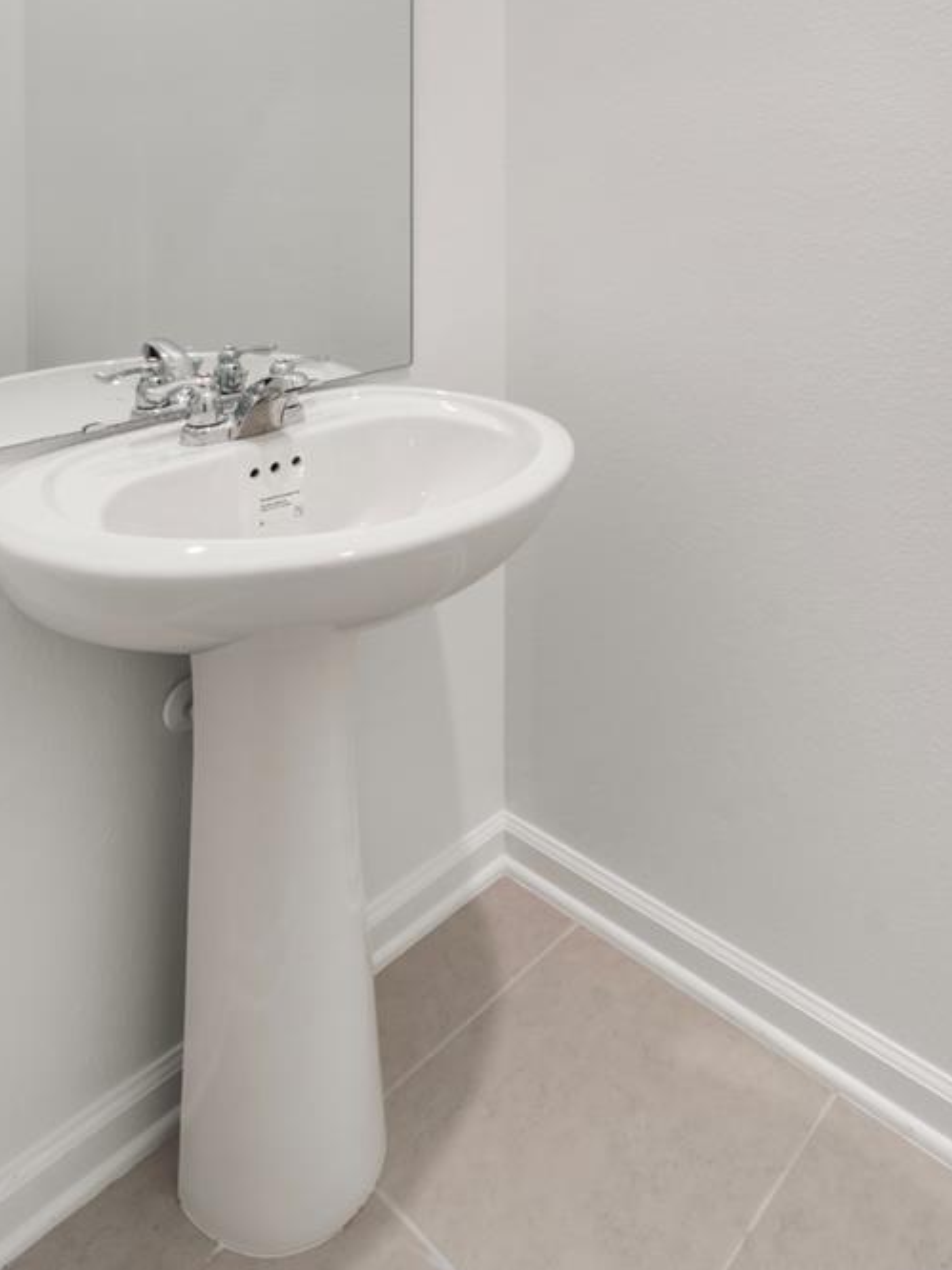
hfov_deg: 51.8
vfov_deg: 59.7
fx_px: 954
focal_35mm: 26
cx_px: 651
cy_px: 187
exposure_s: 1.5
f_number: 14
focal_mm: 10
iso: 320
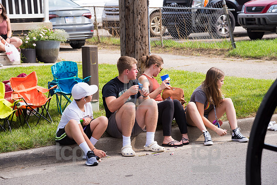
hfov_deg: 17.1
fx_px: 924
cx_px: 138
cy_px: 92
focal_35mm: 120
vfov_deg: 11.4
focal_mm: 120
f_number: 6.3
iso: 400
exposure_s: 1/500
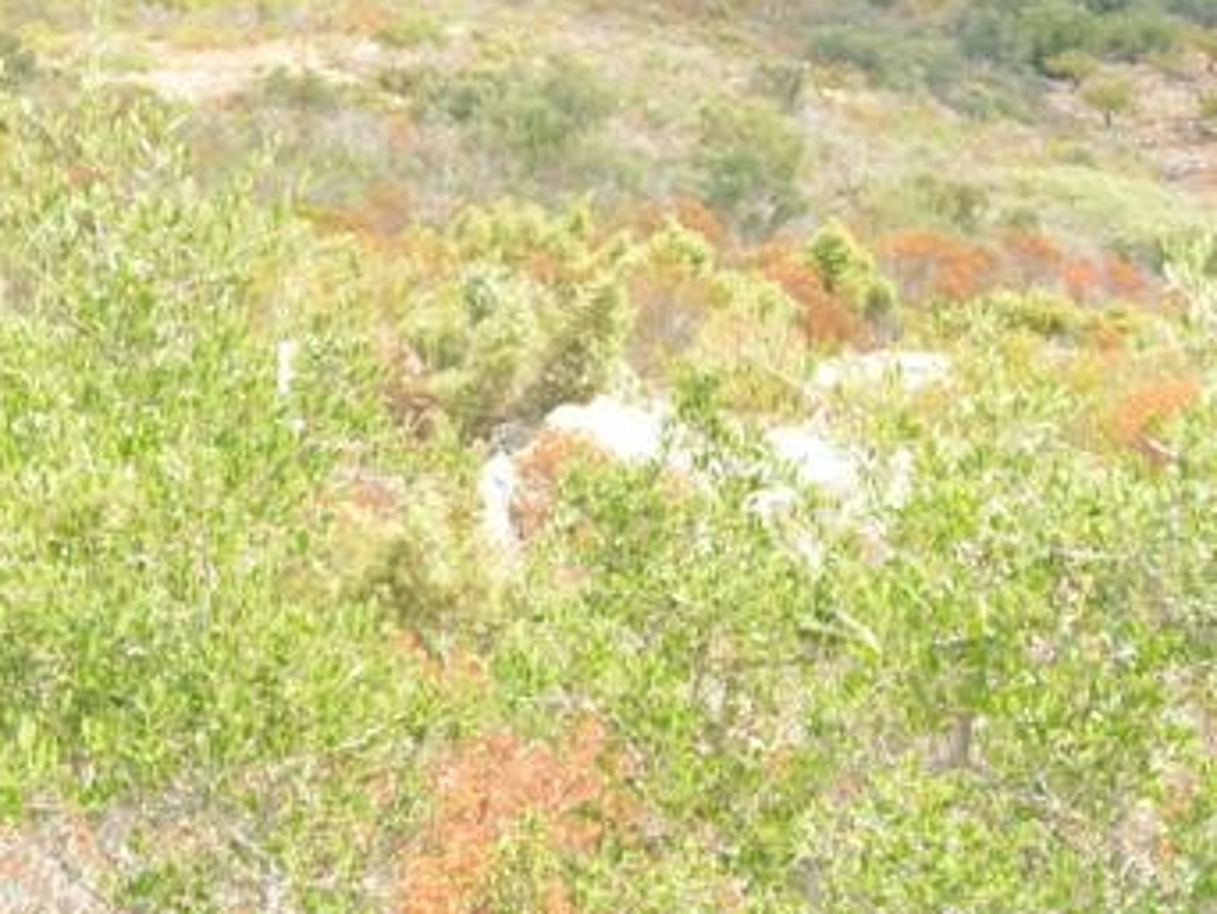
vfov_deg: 16.7
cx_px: 657
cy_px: 251
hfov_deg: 22.2
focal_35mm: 88
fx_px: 3102
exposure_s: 1/200
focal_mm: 25
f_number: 5
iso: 100
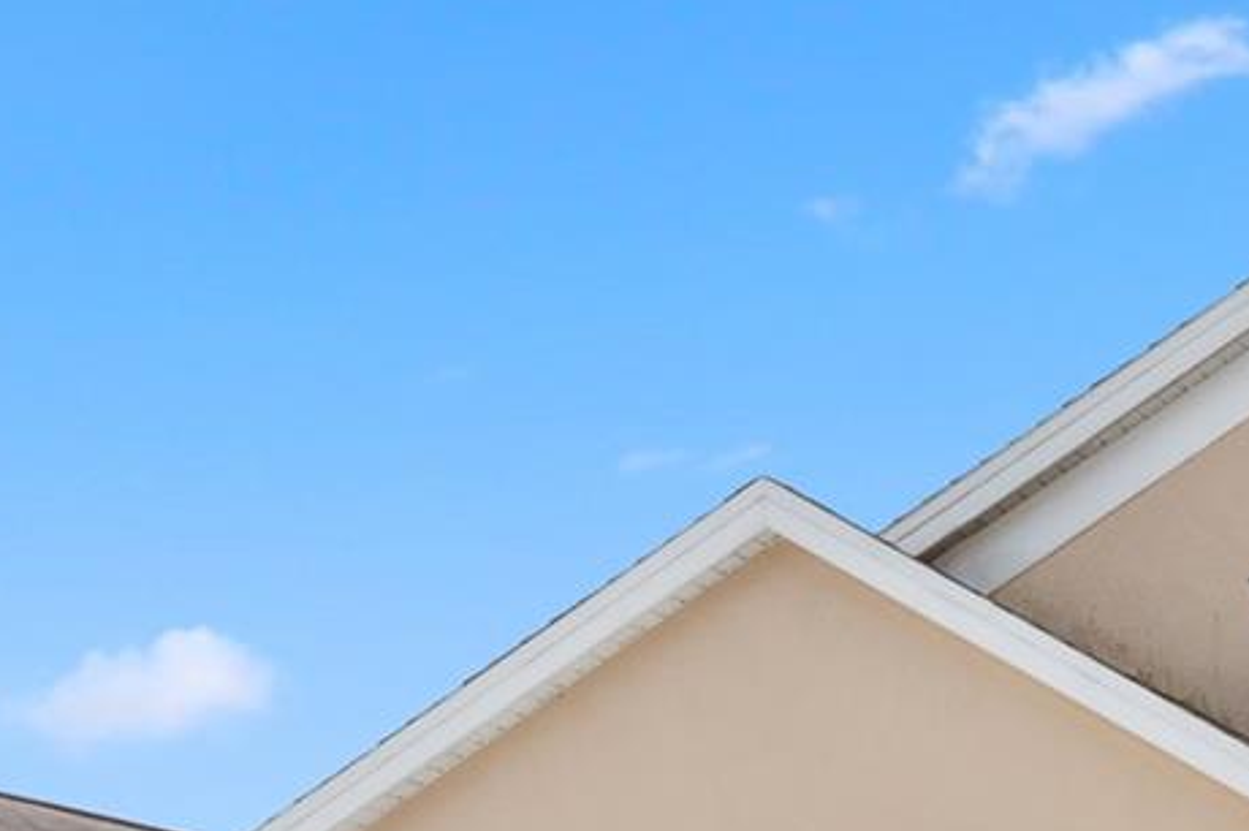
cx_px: 1792
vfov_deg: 15.6
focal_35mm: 80
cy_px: 1266
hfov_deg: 21.8
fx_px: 2773
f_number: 8
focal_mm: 23
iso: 400
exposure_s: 1/500
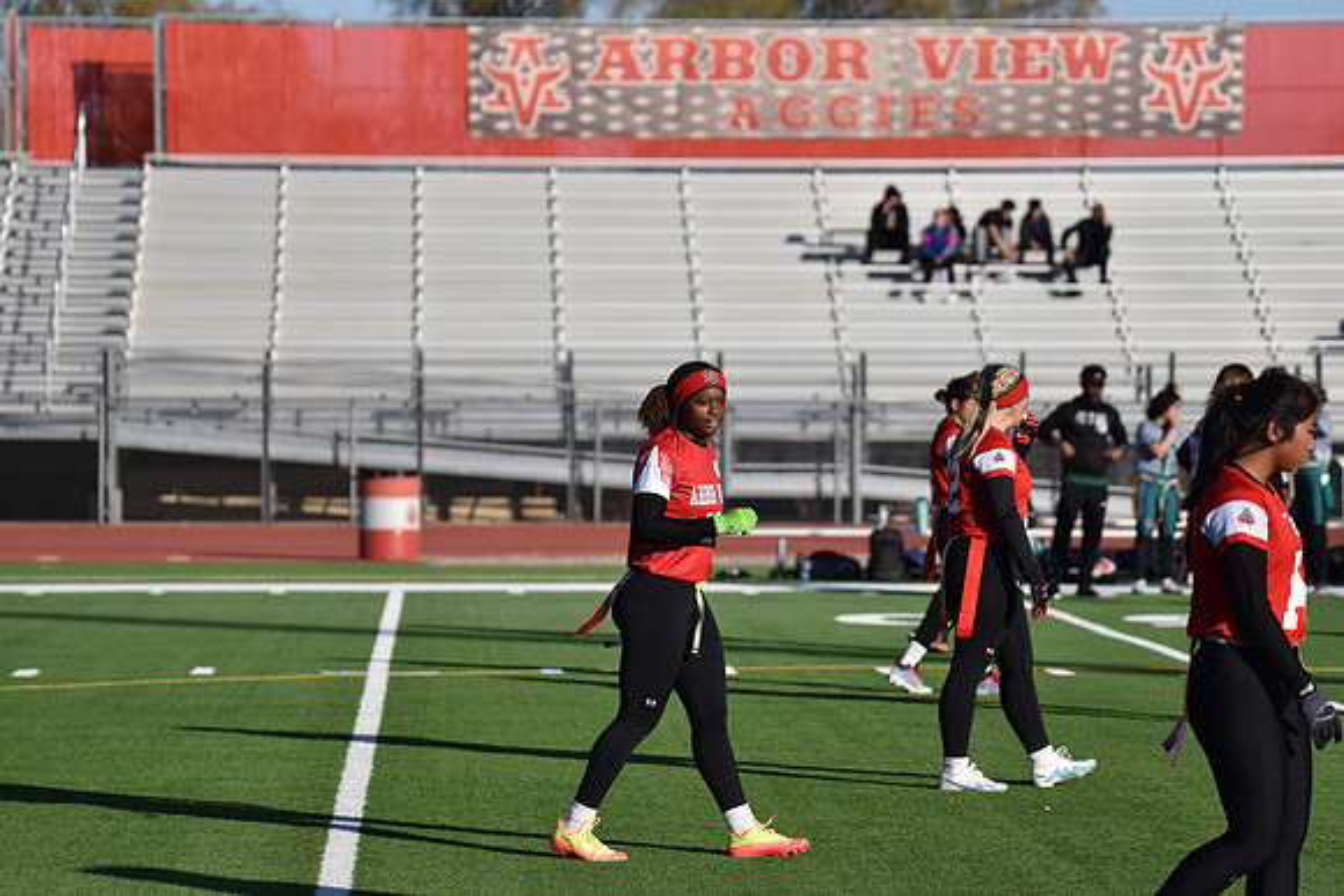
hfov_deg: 11.4
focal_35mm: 180
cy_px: 448
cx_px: 672
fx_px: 6721
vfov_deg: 7.6
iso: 360
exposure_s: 1/4000
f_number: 5
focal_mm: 180
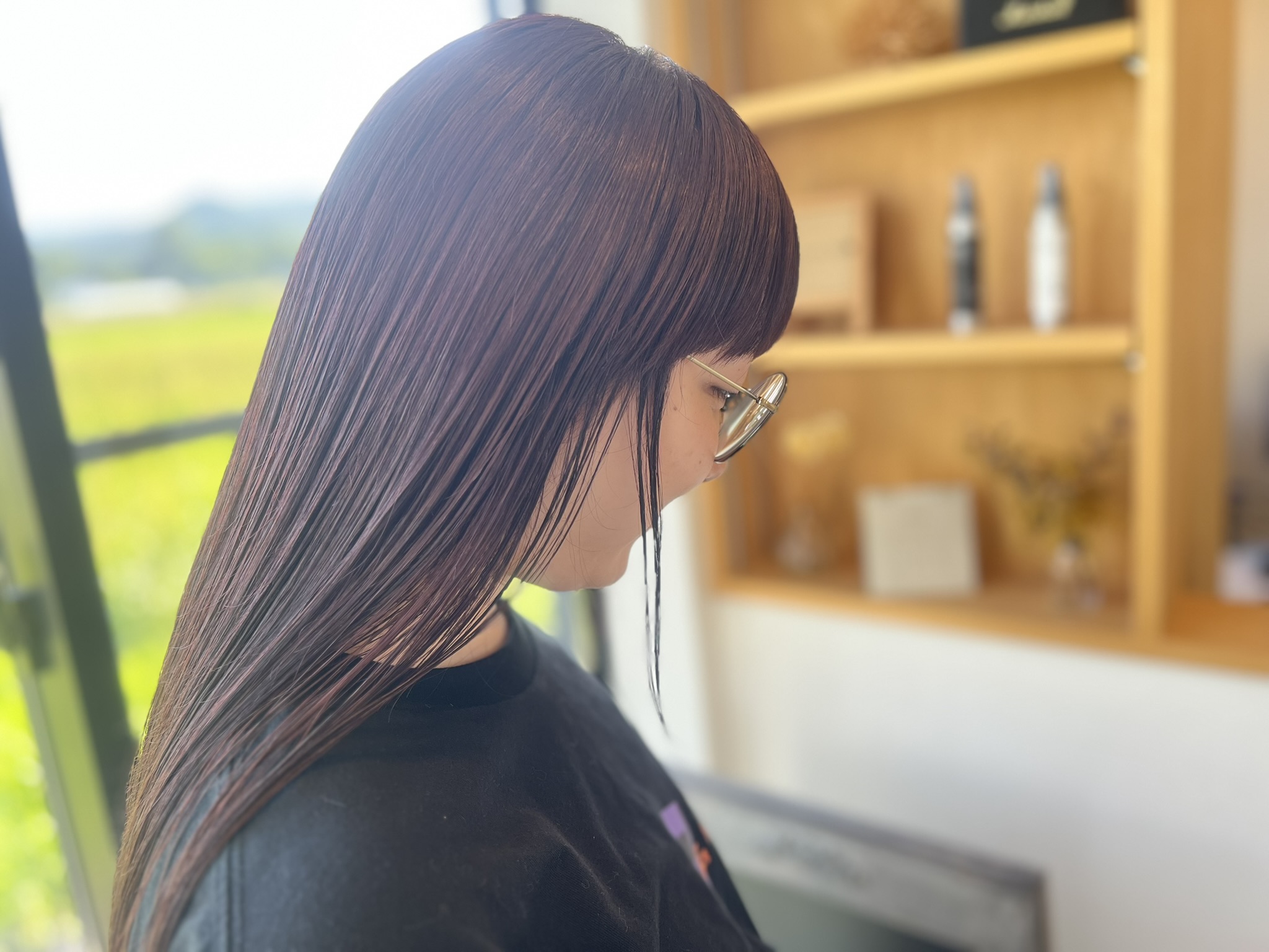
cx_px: 634
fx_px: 953
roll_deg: +5.4
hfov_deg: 67.3
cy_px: 476
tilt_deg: -13.1
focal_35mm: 26
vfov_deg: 53.1
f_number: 1.5
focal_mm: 5.7
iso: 64
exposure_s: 1/121
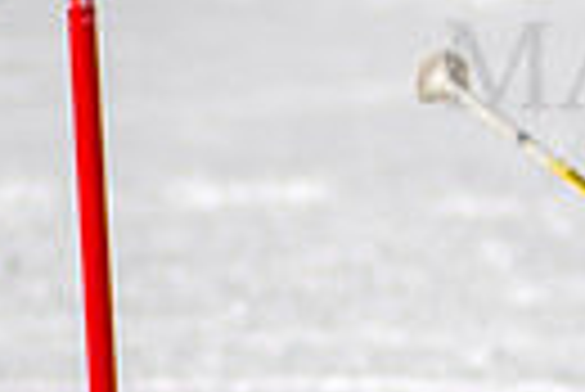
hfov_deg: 0.7
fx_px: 48218
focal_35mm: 2964
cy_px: 65
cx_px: 1036
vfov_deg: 0.5
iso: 100
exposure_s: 1/6400
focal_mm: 300
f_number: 2.8
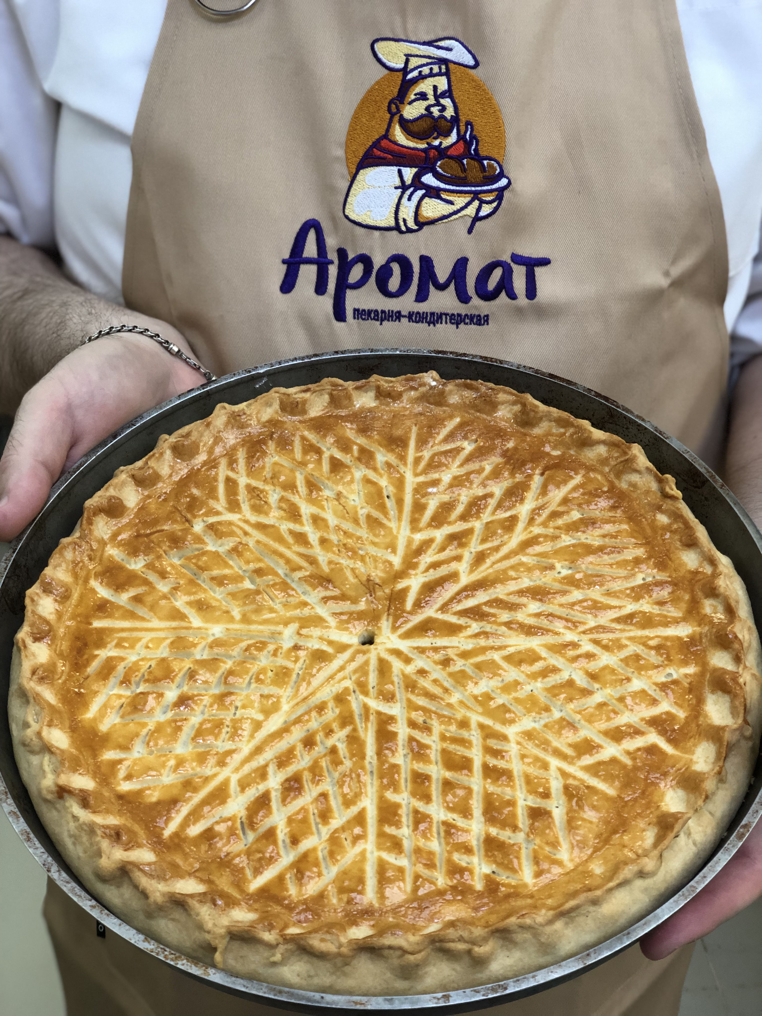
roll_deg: +0.0
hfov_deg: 28.0
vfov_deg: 36.8
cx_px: 381
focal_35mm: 52
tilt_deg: -27.6
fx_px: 1526
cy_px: 508
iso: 80
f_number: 2.4
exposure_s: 1/50
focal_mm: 6
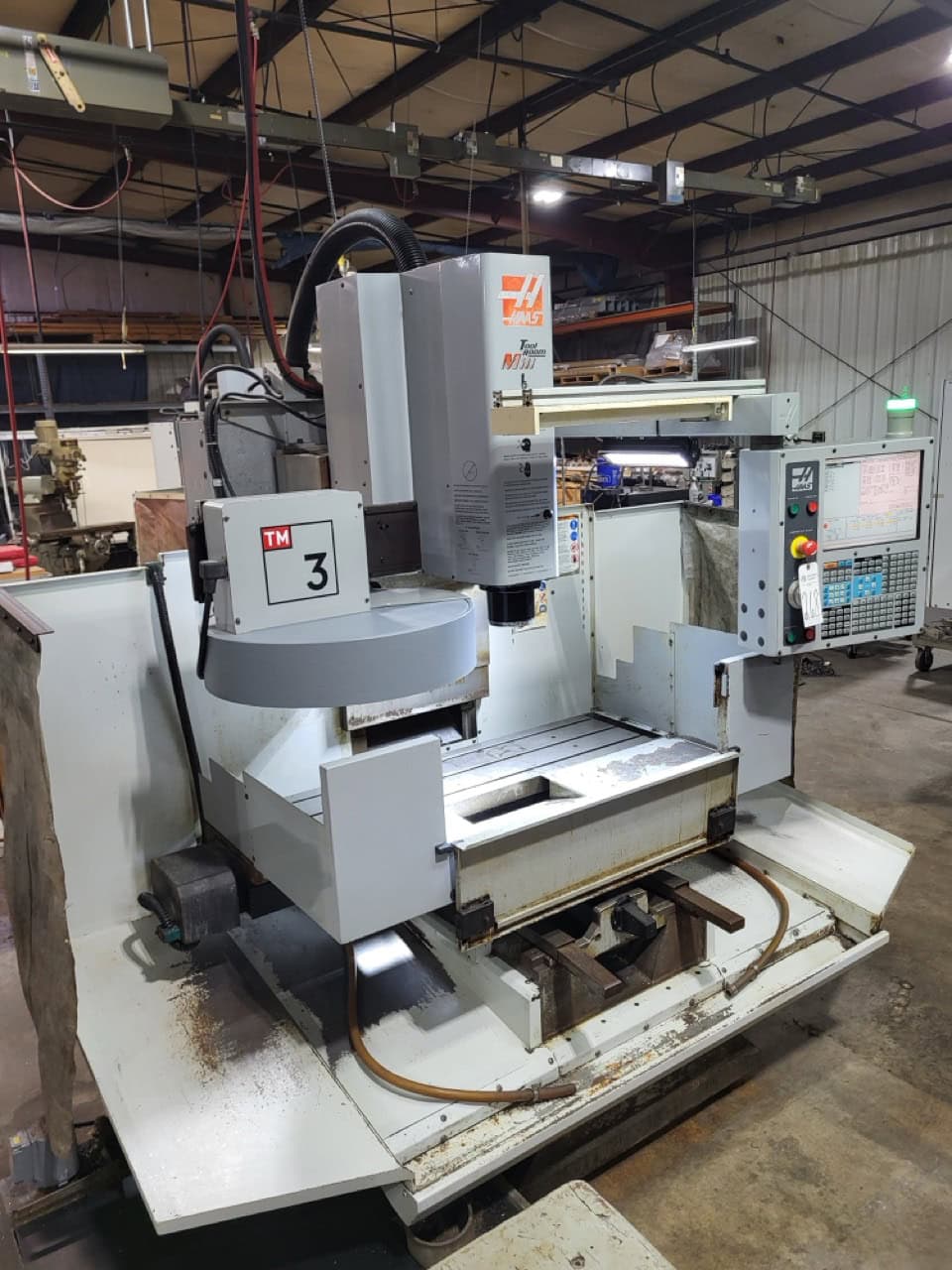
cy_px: 635
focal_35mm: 26
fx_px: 953
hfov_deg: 53.1
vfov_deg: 67.3
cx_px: 476
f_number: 1.8
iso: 200
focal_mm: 5.4
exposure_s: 1/60
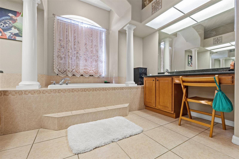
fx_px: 100
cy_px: 80
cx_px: 120
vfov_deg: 77.3
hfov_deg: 100.4
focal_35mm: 15
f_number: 7.1
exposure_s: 1/8
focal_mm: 10
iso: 400
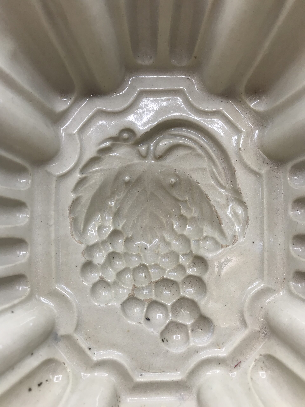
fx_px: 329
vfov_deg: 63.4
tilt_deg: -52.7
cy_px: 204
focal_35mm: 28
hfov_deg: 49.7
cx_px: 152
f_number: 1.8
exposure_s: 1/372
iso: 20
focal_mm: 3.99
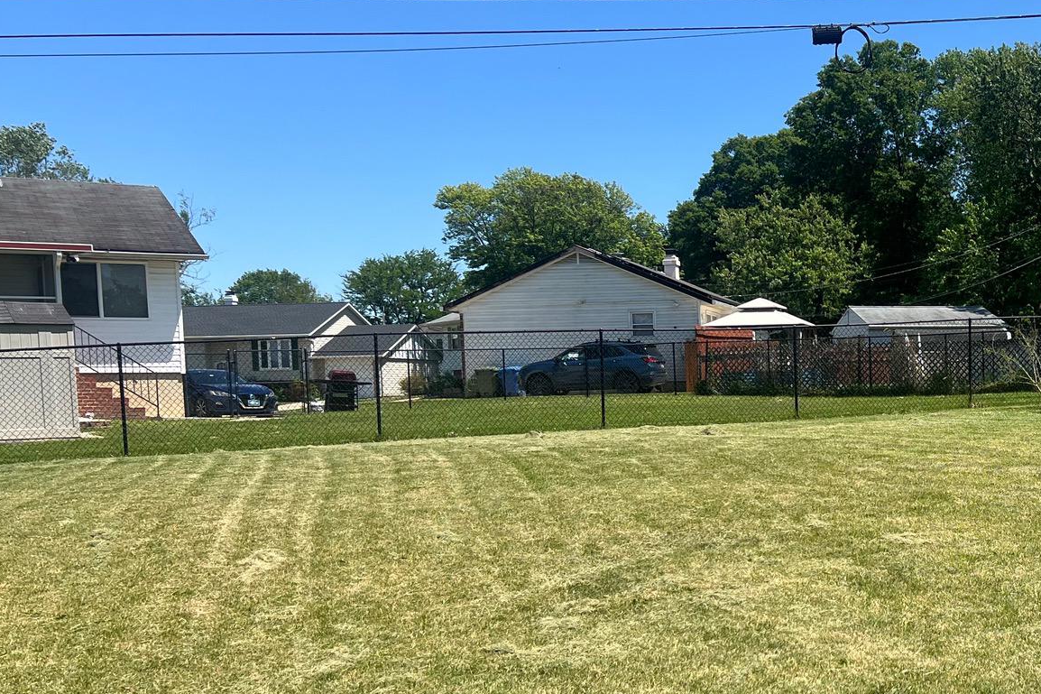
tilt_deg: -3.2
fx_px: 1388
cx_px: 904
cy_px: 495
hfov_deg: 38.7
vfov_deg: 27.8
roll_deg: +1.9
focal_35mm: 48
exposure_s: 1/3356
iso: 50
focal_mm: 5.7
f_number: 1.5
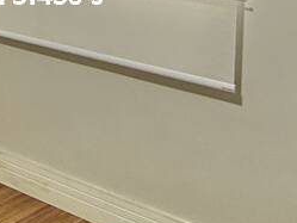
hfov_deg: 22.0
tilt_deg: -4.9
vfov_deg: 17.1
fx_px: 695
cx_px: -75
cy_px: -74
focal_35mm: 81
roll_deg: +0.3
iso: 320
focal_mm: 2.22
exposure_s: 1/120
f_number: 2.2
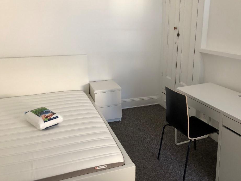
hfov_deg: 58.3
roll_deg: +0.9
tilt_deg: -14.8
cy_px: 81
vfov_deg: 45.4
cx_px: 130
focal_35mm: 31
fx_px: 216
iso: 40
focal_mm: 4
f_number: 1.8
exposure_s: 1/17
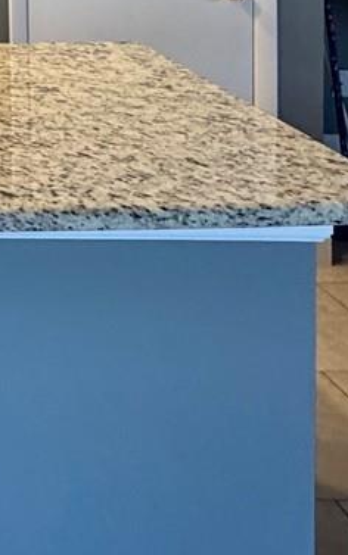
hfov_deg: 16.6
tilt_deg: -1.6
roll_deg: +2.1
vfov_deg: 28.2
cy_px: -115
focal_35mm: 63
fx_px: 955
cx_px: -307
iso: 320
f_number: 2.2
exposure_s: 1/120
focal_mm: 2.22
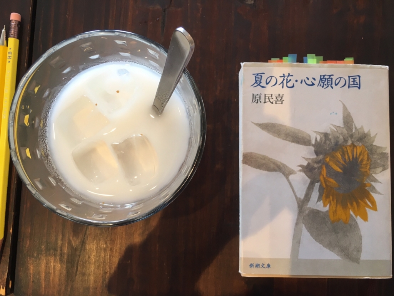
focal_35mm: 29
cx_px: 197
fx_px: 330
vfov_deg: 48.2
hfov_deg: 61.7
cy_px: 148
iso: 64
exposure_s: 1/30
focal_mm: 4.15
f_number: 2.2
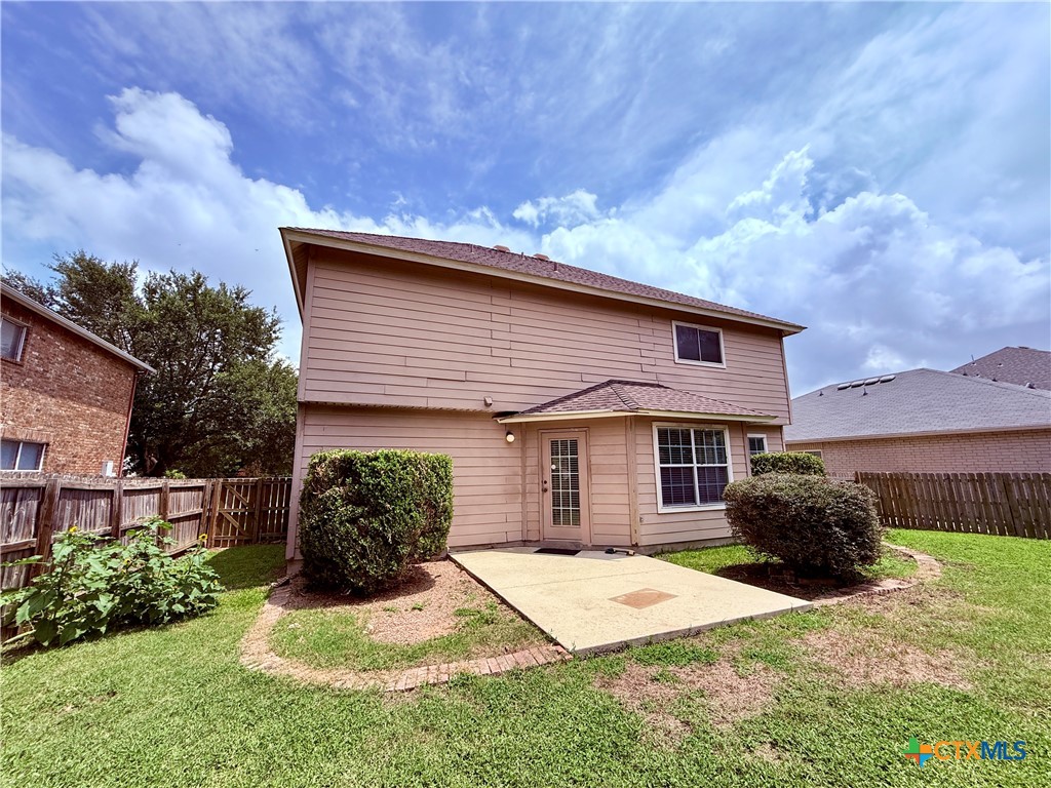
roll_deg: +0.3
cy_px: 394
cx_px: 526
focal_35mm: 14
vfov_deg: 85.7
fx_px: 425
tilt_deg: +11.1
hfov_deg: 102.1
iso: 64
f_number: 2.2
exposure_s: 1/2611
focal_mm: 2.22
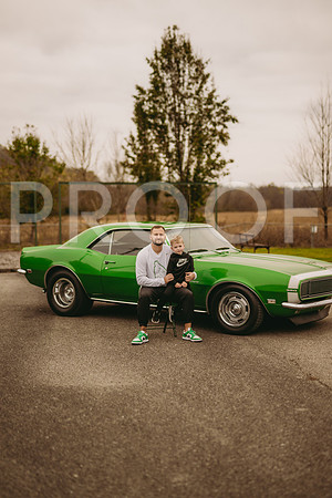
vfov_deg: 39.6
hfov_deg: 27.0
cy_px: 249
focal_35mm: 50
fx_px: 692
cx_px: 166
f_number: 4
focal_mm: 50
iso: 400
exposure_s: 1/200
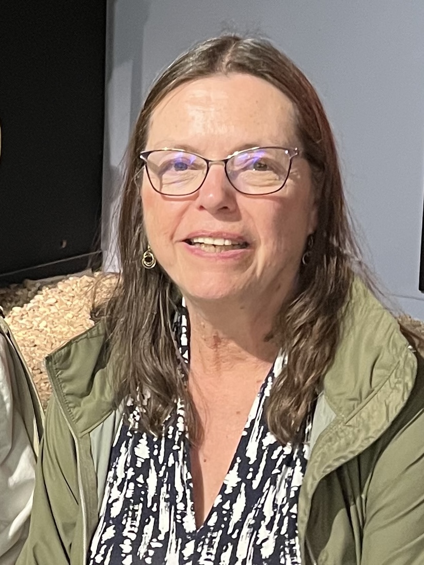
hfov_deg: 53.1
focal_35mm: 26
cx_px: 212
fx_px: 425
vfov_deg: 67.3
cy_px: 282
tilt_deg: -16.3
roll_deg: +2.1
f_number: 1.6
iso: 400
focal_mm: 5.1
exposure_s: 1/50
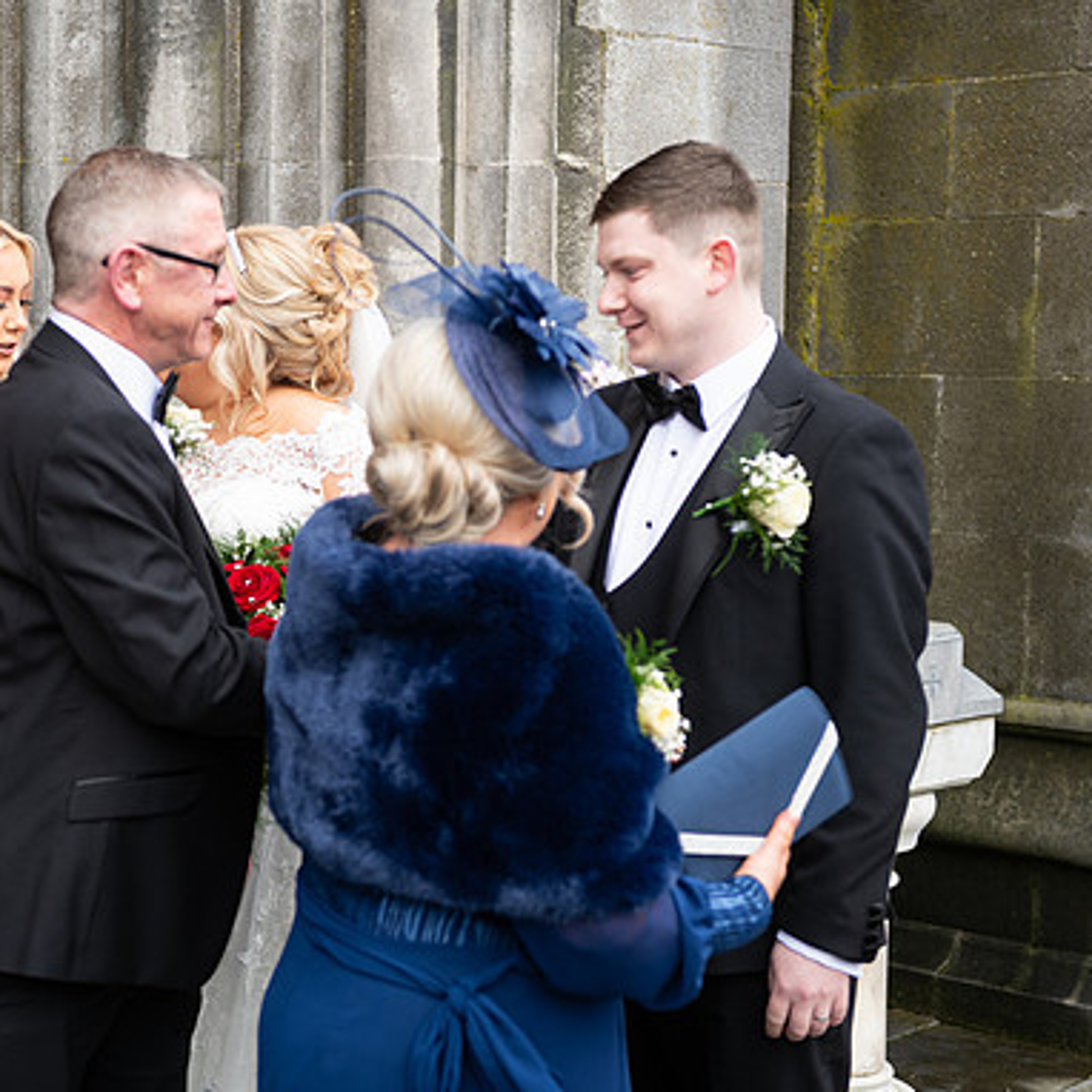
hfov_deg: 24.1
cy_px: 550
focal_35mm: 71
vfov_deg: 24.3
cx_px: 320
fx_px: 2534
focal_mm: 55
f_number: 3.5
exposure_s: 1/160
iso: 125
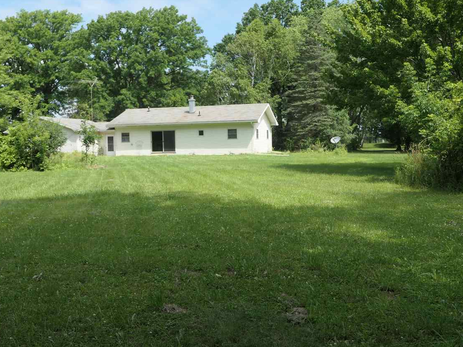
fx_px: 562
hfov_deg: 44.8
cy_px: 174
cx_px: 228
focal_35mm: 42
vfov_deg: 34.4
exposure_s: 1/1300
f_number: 2.8
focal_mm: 13.7
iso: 125
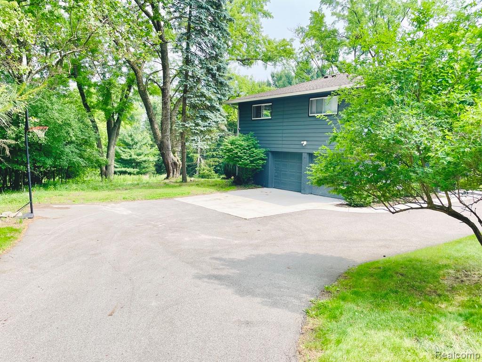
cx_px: 241
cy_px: 181
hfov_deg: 67.3
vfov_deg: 53.1
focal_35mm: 26
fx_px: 362
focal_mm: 4.2
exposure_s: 1/1304
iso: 32
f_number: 1.6
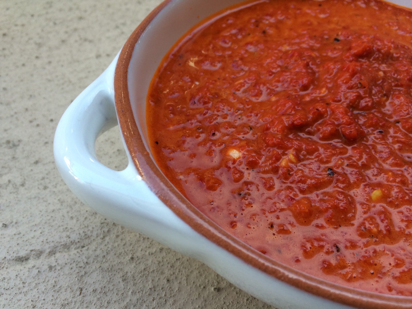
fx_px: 357
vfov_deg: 46.8
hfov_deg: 60.0
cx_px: 206
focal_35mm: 30
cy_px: 154
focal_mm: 4.12
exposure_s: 1/120
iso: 40
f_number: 2.2
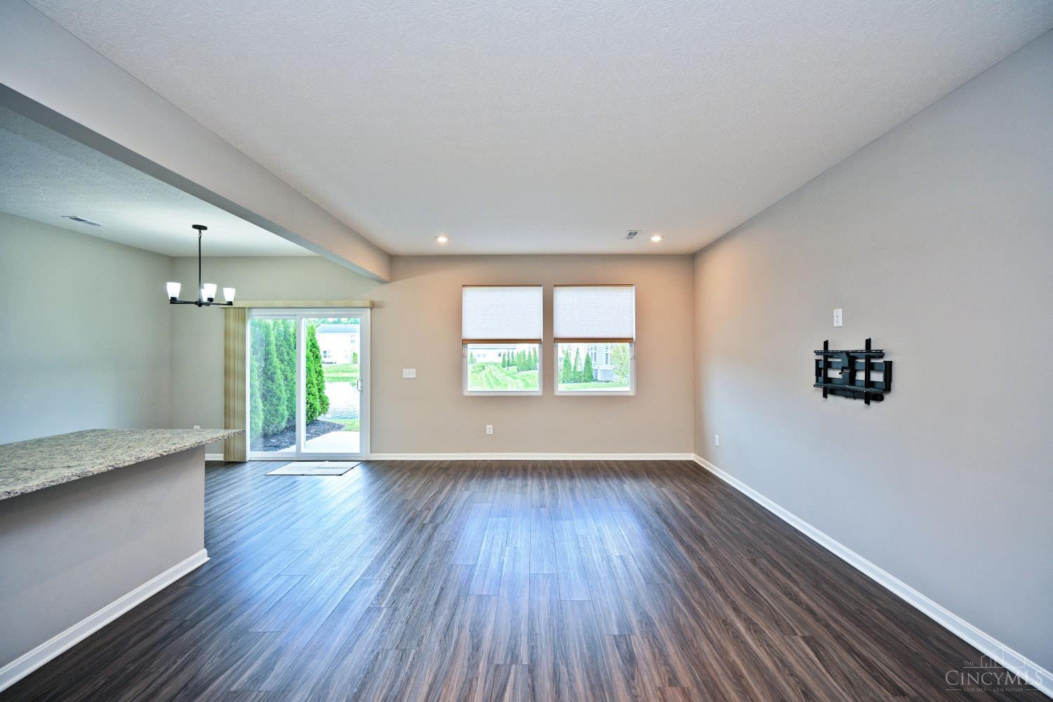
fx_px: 439
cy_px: 351
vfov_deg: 77.3
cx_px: 526
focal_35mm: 15
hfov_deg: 100.4
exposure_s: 1/80
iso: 200
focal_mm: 15
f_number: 4.5
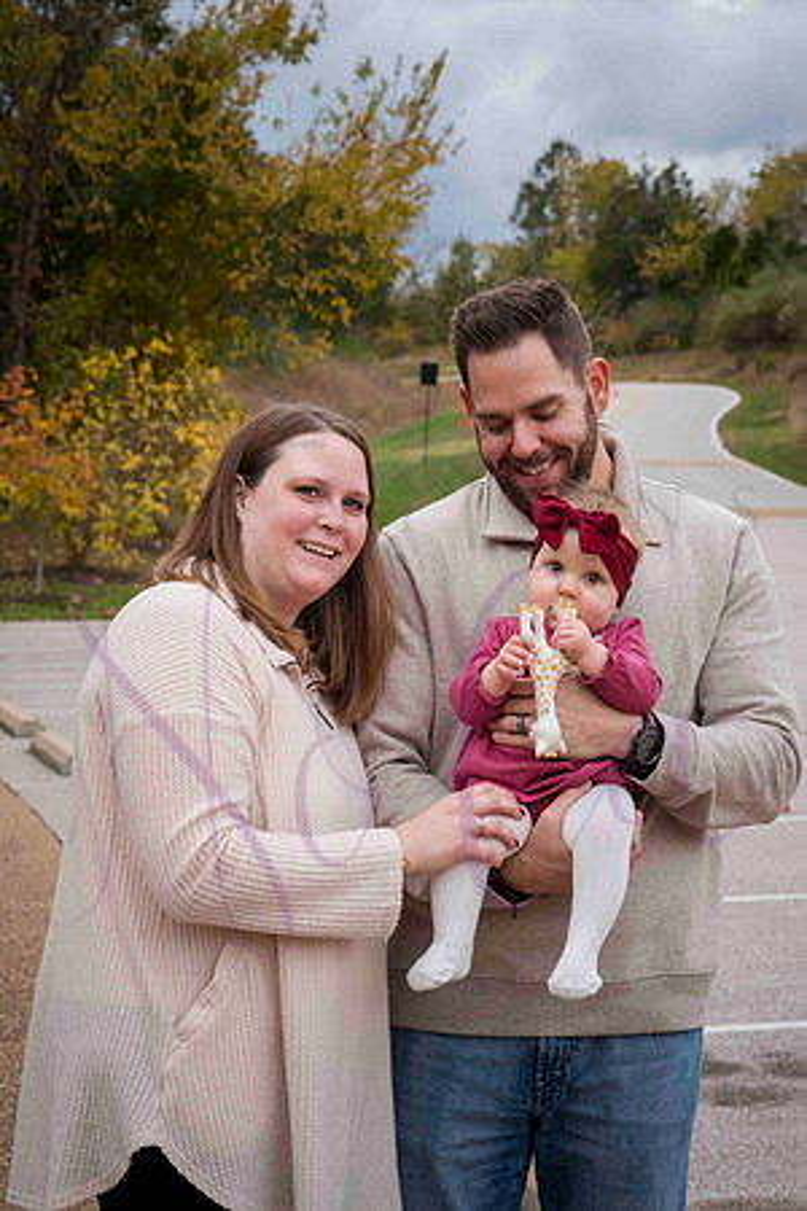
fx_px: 2858
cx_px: 404
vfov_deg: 23.9
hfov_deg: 16.1
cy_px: 606
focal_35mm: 85
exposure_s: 1/400
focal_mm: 85
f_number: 11
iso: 800
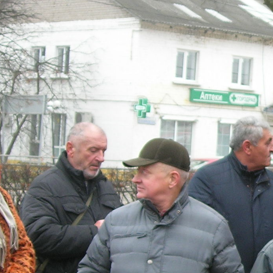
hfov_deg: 13.3
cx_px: 366
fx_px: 1124
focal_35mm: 126
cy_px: 242
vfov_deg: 13.7
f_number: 2.8
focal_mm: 7.8
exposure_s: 1/91
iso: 64
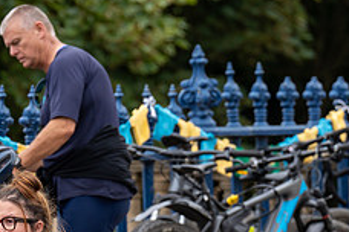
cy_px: 225
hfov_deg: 4.1
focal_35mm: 508
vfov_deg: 2.7
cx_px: -20
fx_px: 4924
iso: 320
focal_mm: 200
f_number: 4.5
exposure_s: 1/640
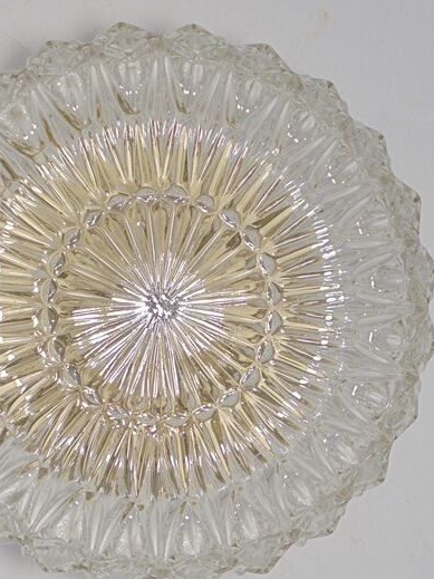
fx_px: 1422
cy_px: 327
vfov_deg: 23.0
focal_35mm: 85
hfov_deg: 17.3
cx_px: 139
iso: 100
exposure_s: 1/30
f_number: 4.8
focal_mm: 8.9
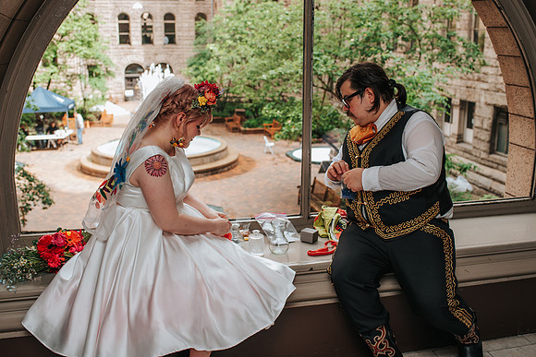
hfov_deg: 50.9
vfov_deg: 35.2
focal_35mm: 38
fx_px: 563
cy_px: 169
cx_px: 282
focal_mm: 35
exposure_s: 1/160
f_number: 4
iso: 220
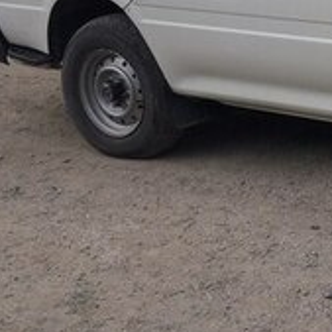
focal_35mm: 100
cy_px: -66
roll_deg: +1.2
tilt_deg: -7.2
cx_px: 538
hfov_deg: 15.6
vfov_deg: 16.7
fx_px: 1085
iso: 32
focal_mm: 4.15
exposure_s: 1/838
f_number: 2.2
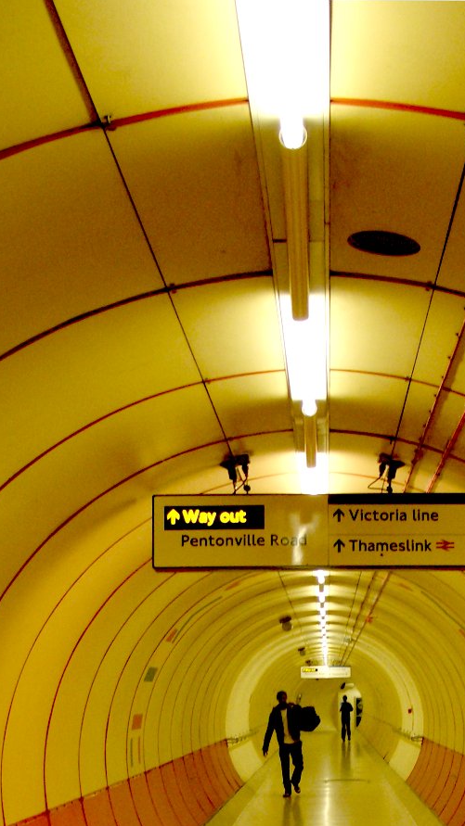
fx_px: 1359
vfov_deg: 32.5
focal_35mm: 62
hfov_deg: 19.3
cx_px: 316
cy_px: 711
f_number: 2.8
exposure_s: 1/40
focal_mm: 7.1
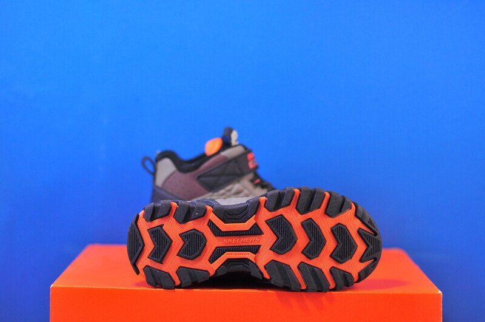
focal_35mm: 75
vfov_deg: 18.1
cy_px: 161
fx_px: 1009
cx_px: 242
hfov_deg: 27.0
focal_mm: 50
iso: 250
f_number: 2
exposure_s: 1/320
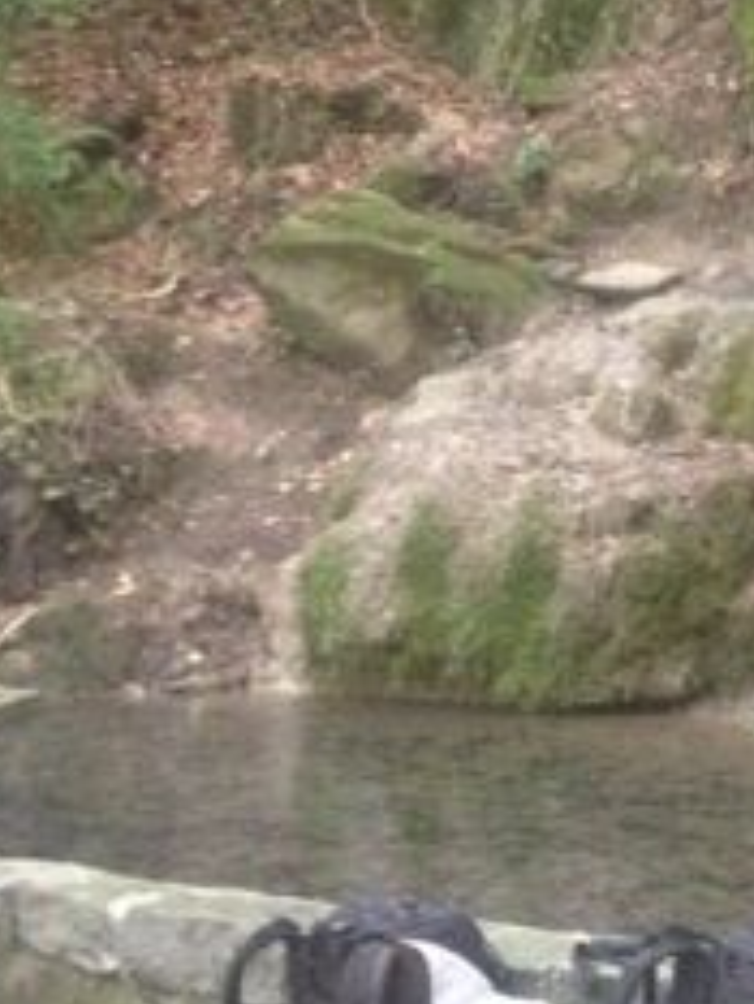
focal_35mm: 90
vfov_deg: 21.8
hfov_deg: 15.9
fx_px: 2611
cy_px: 517
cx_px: 870
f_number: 2.4
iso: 640
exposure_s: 1/15
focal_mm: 4.28
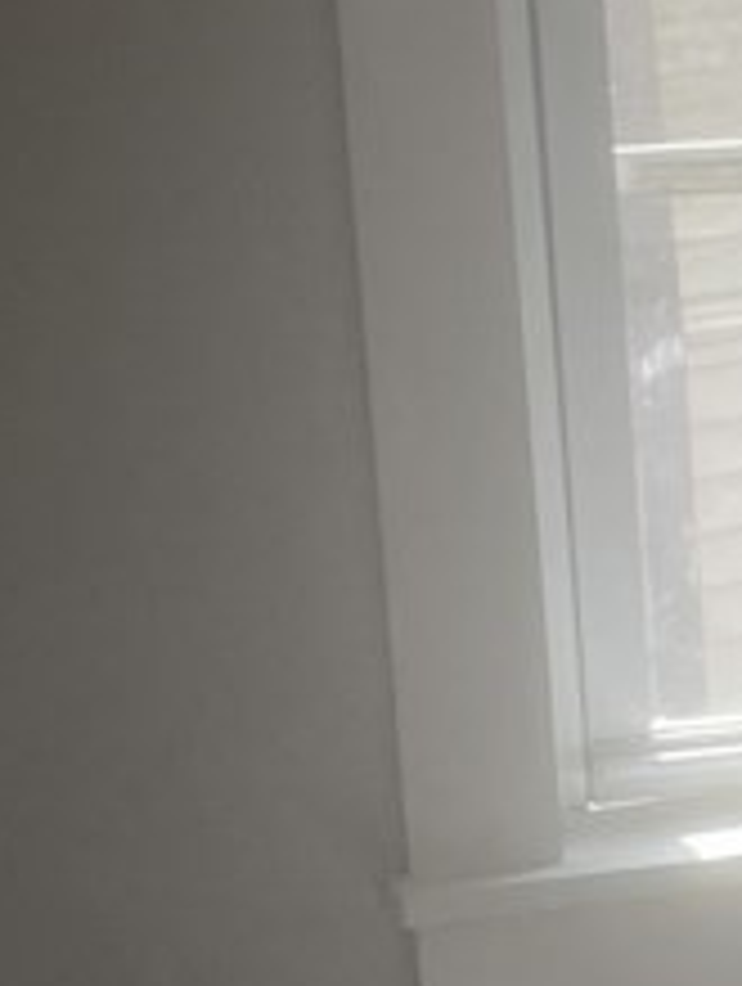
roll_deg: +0.5
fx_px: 5186
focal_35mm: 182
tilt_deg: -9.5
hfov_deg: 7.1
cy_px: 477
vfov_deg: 10.8
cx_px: 2356
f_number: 1.8
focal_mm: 4.25
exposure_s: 1/198
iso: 32
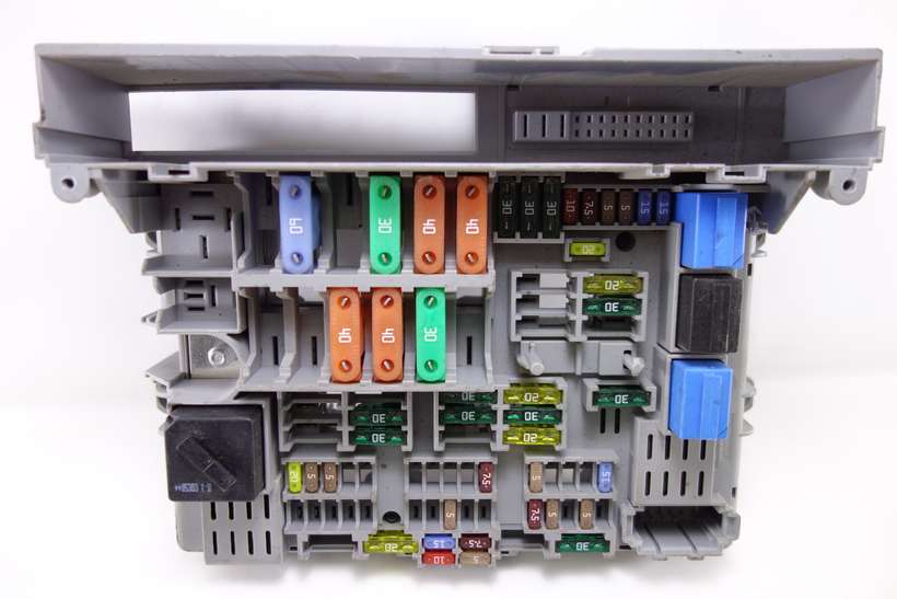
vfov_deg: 46.4
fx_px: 698
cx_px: 448
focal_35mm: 28
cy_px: 300
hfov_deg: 65.5
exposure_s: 1/80
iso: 125
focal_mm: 10.4
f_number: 1.8
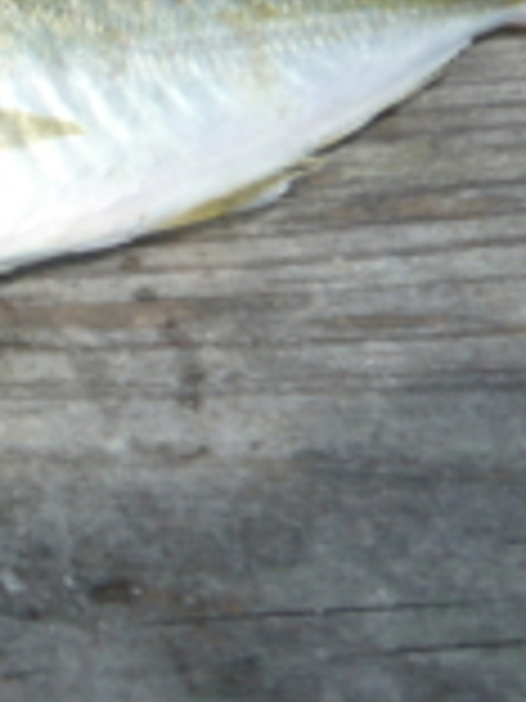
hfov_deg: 18.1
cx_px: -274
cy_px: 212
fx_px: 1459
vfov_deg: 26.8
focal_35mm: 72
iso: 100
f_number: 2.8
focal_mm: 4.6
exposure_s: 1/1000
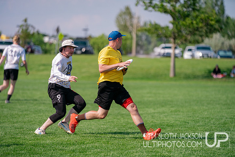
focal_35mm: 186
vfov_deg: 7.4
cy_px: 78
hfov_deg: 11.1
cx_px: 118
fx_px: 1214
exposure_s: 1/10000
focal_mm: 186
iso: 640
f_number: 3.2
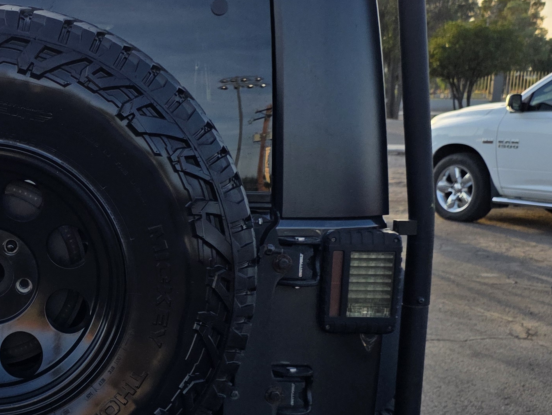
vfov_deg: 22.4
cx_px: 4
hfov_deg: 28.1
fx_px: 1037
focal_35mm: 65
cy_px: 301
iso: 80
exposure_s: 1/3009
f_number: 1.7
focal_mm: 6.25
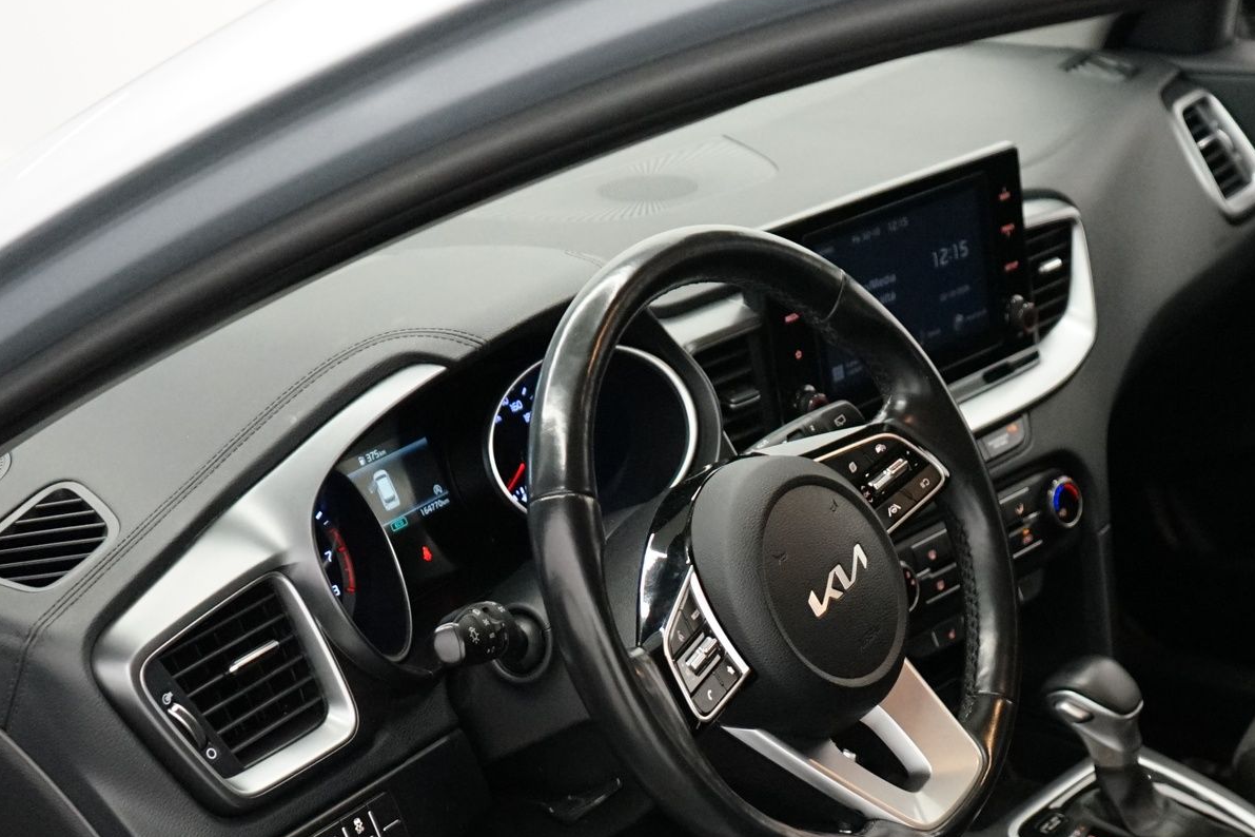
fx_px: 2196
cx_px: 924
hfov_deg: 31.4
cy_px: 867
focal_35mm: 63
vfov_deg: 20.8
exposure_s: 1/160
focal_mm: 30
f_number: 3.5
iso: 4000
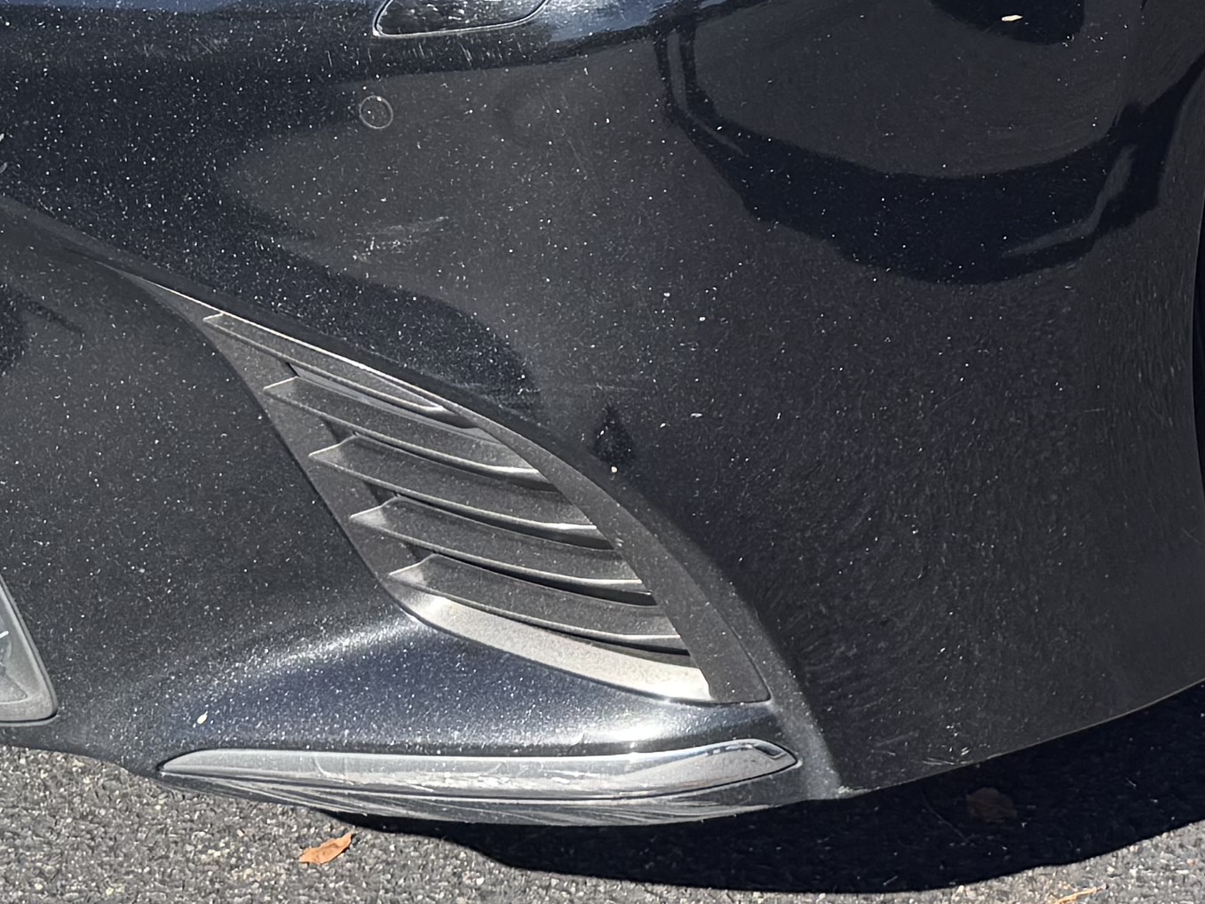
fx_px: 3516
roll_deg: +3.2
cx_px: 1769
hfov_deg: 17.6
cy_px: -453
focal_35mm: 101
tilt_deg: -19.9
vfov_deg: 13.8
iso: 80
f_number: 1.78
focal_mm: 6.76
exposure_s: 1/1005
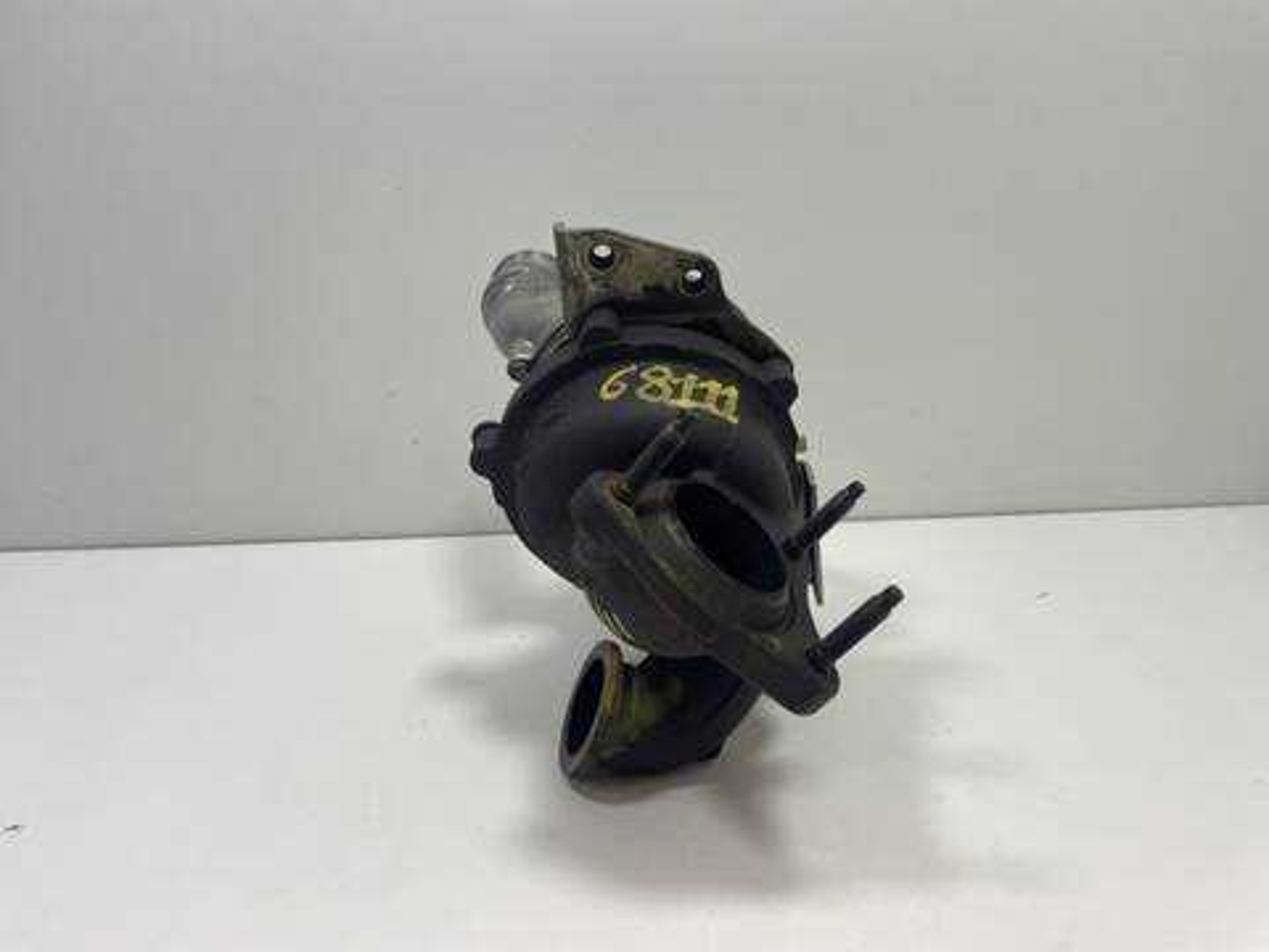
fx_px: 953
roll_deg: +1.2
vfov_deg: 53.1
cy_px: 476
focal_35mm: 26
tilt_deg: -19.1
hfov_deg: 67.3
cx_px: 634
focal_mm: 4.2
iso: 64
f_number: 1.6
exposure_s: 1/100
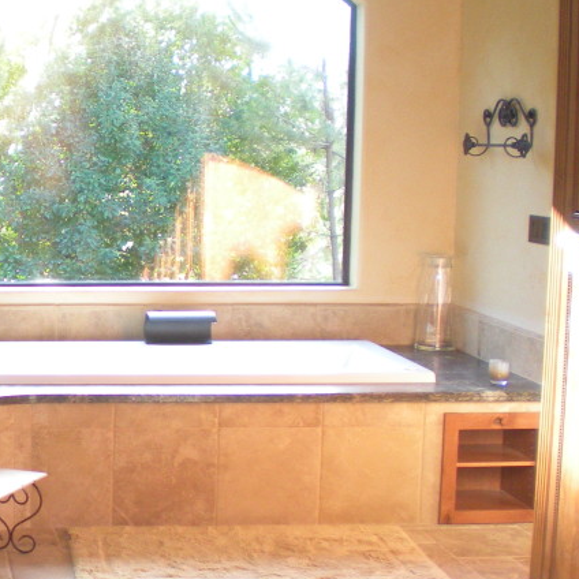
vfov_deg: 22.8
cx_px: -56
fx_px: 1438
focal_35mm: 76
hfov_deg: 21.6
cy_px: 315
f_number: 3.1
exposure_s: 1/44.2
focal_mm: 6.3
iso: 173
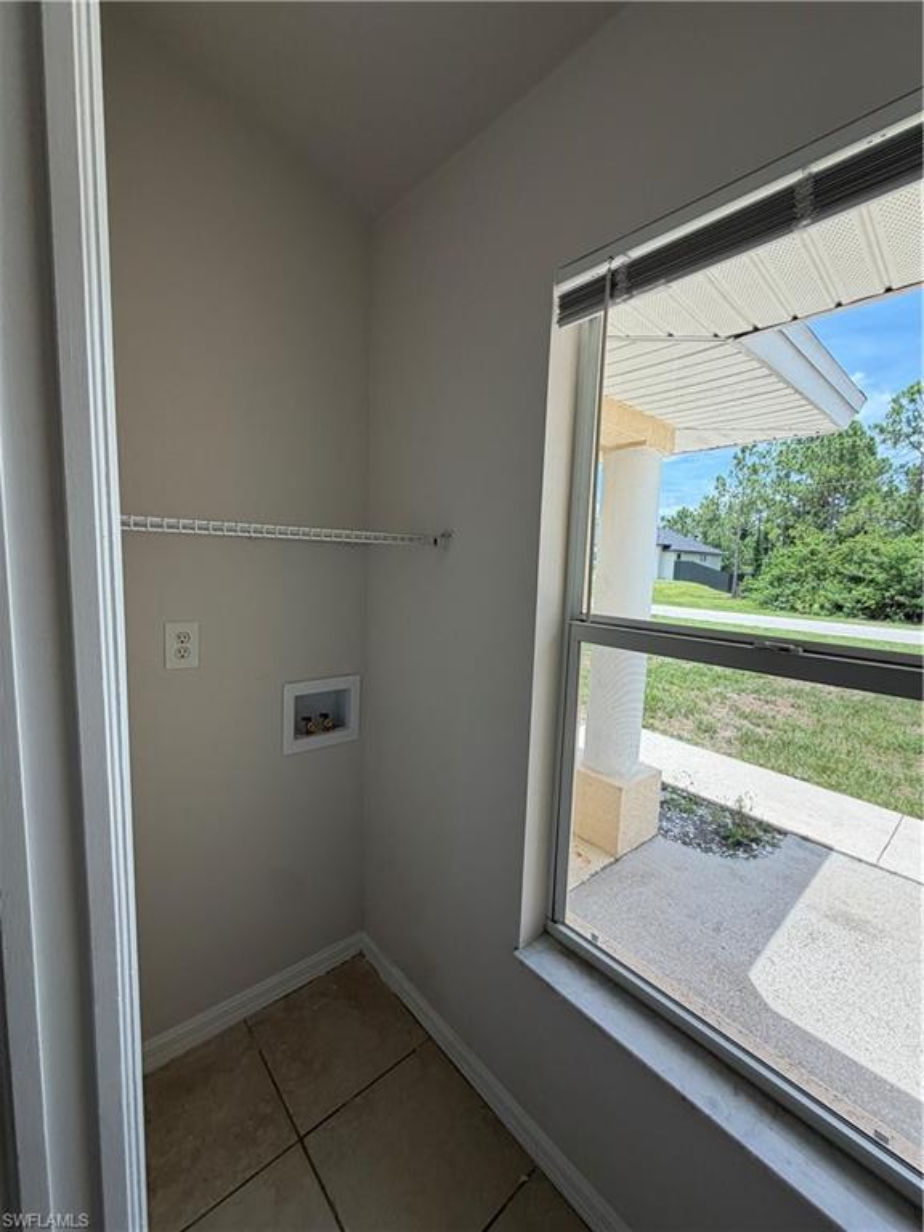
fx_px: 498
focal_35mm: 14
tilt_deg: -7.7
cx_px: 462
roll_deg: -1.7
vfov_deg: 102.1
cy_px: 616
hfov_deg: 85.7
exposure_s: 1/381
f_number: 2.2
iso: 50
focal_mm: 2.22
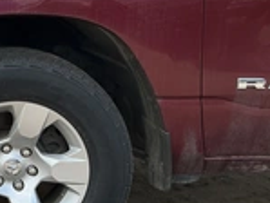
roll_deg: -0.6
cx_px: -72
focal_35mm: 75
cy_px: 78
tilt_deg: -8.6
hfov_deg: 23.3
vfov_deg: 19.6
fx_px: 585
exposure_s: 1/700
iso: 25
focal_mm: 3
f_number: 1.8
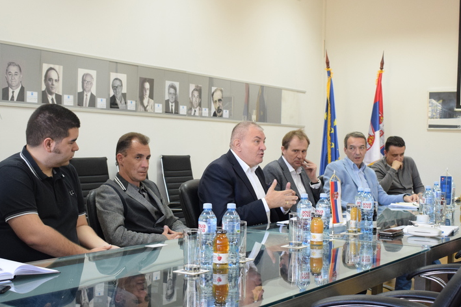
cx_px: 222
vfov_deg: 26.0
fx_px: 666
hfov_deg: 38.2
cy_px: 157
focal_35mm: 52
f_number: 5
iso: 1600
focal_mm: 24
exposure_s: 1/60
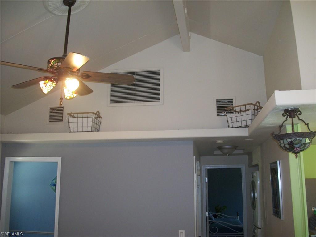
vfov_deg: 44.2
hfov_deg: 56.8
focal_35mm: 32
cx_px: 158
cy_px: 118
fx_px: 292
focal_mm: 5.7
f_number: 2.9
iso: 160
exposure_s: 1/30
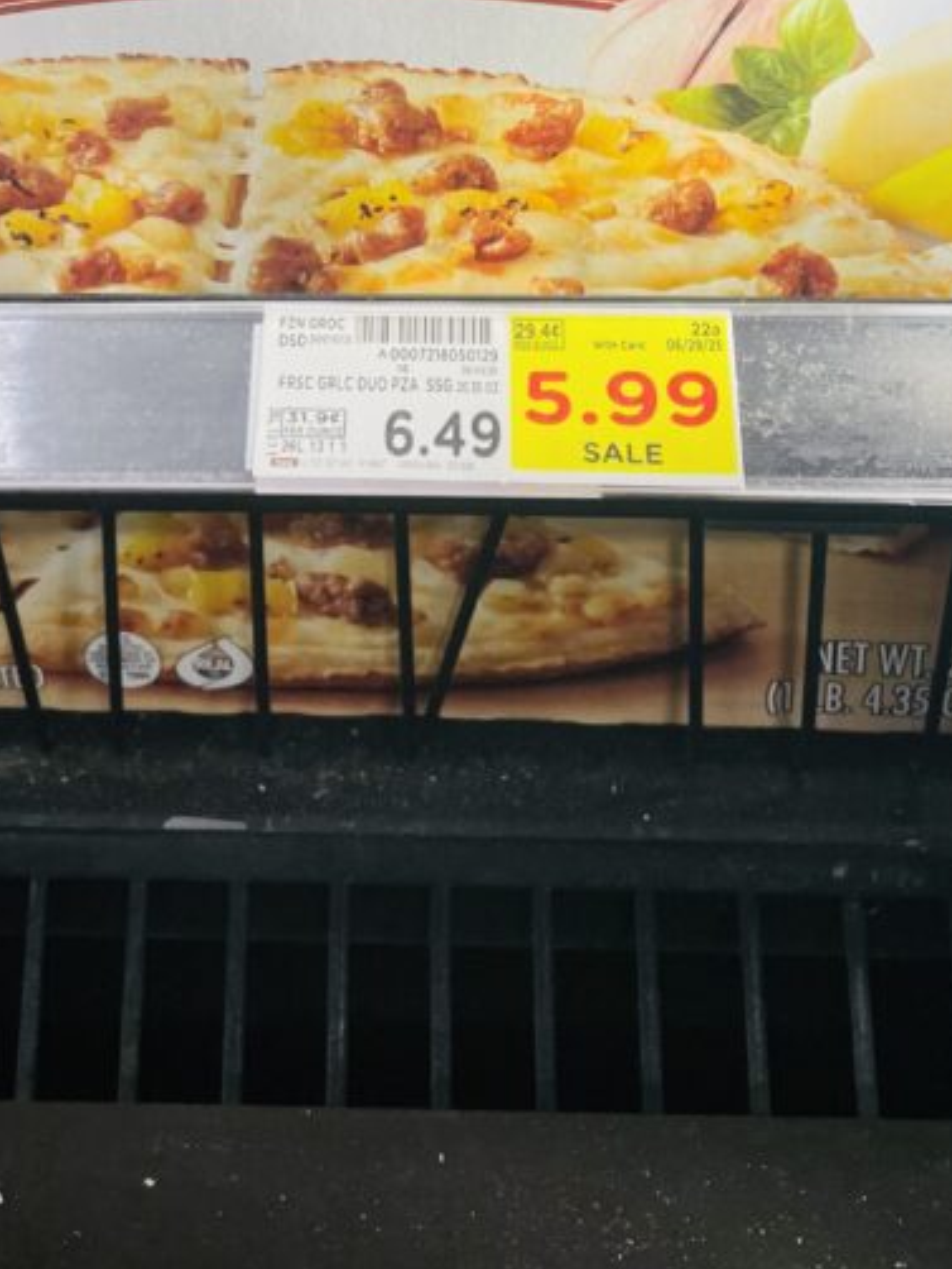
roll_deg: +2.8
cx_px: 343
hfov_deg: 27.4
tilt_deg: -16.8
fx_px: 1942
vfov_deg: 33.6
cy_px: 58
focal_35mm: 53
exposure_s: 1/120
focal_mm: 4.2
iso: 100
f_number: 1.6
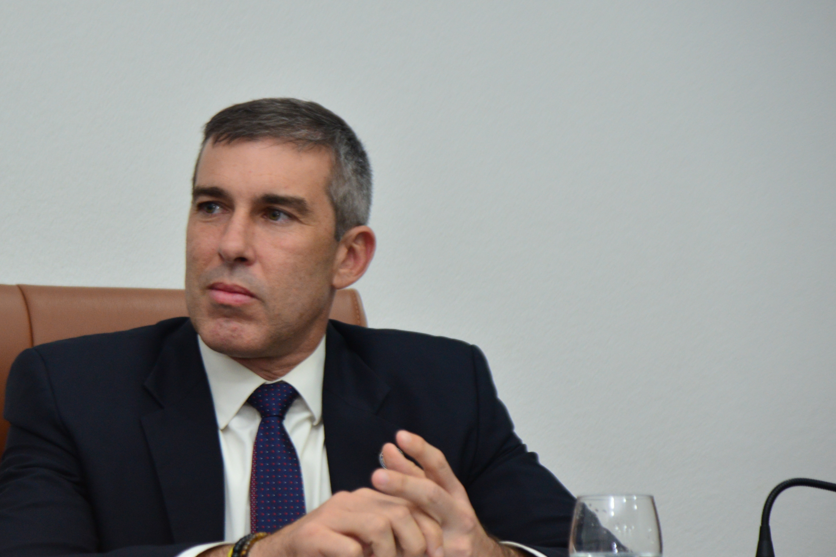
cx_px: 275
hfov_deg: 11.9
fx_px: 3994
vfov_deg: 8.0
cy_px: 294
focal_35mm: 172
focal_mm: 120
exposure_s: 1/125
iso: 1600
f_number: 5
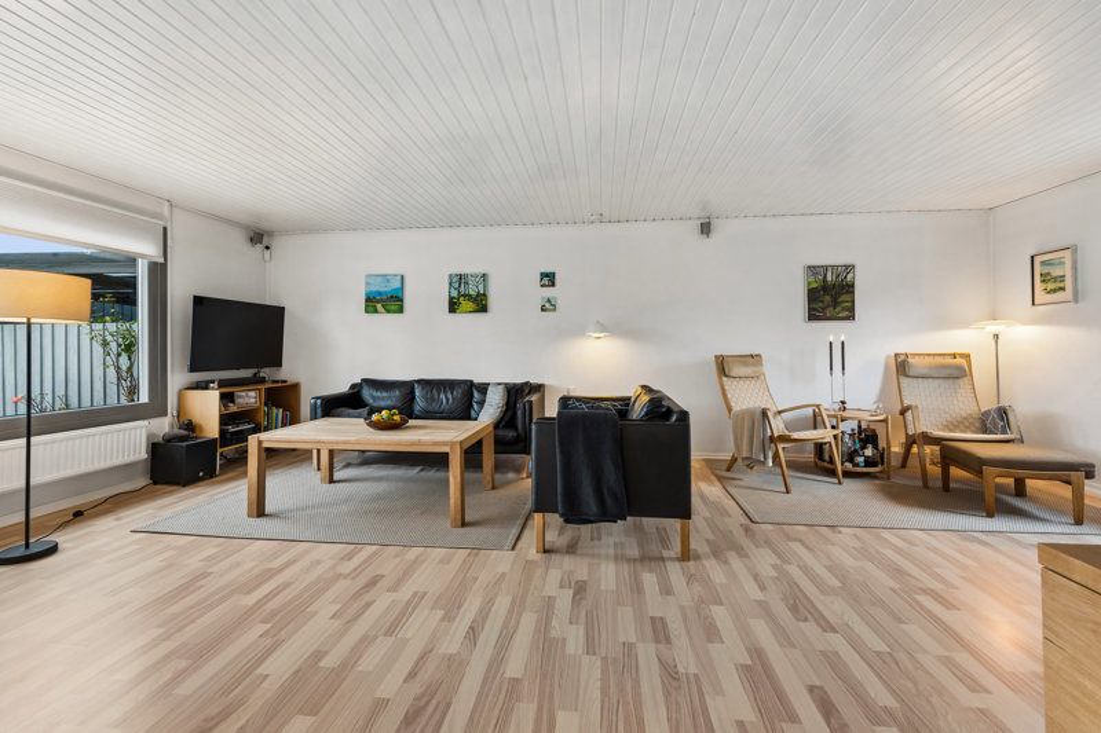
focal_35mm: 15
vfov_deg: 77.3
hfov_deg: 100.4
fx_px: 459
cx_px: 550
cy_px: 366
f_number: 10
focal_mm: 15
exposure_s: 1/6
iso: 250
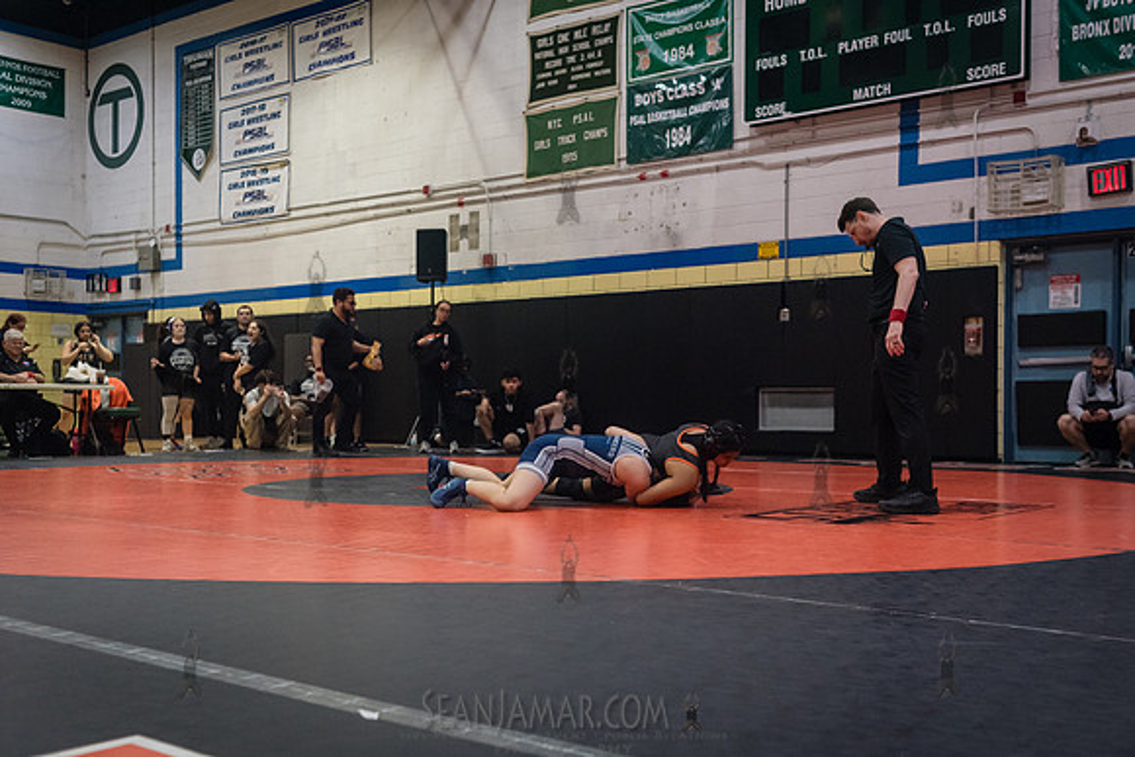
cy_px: 419
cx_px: 594
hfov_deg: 49.5
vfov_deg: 34.2
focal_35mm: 39
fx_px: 1231
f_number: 3.2
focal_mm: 35
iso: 5000
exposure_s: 1/500
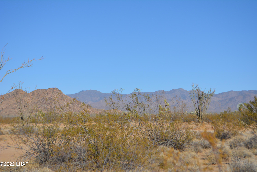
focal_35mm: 82
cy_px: 86
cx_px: 128
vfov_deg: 16.6
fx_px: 589
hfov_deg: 24.6
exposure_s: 1/2000
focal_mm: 55
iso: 400
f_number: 7.1
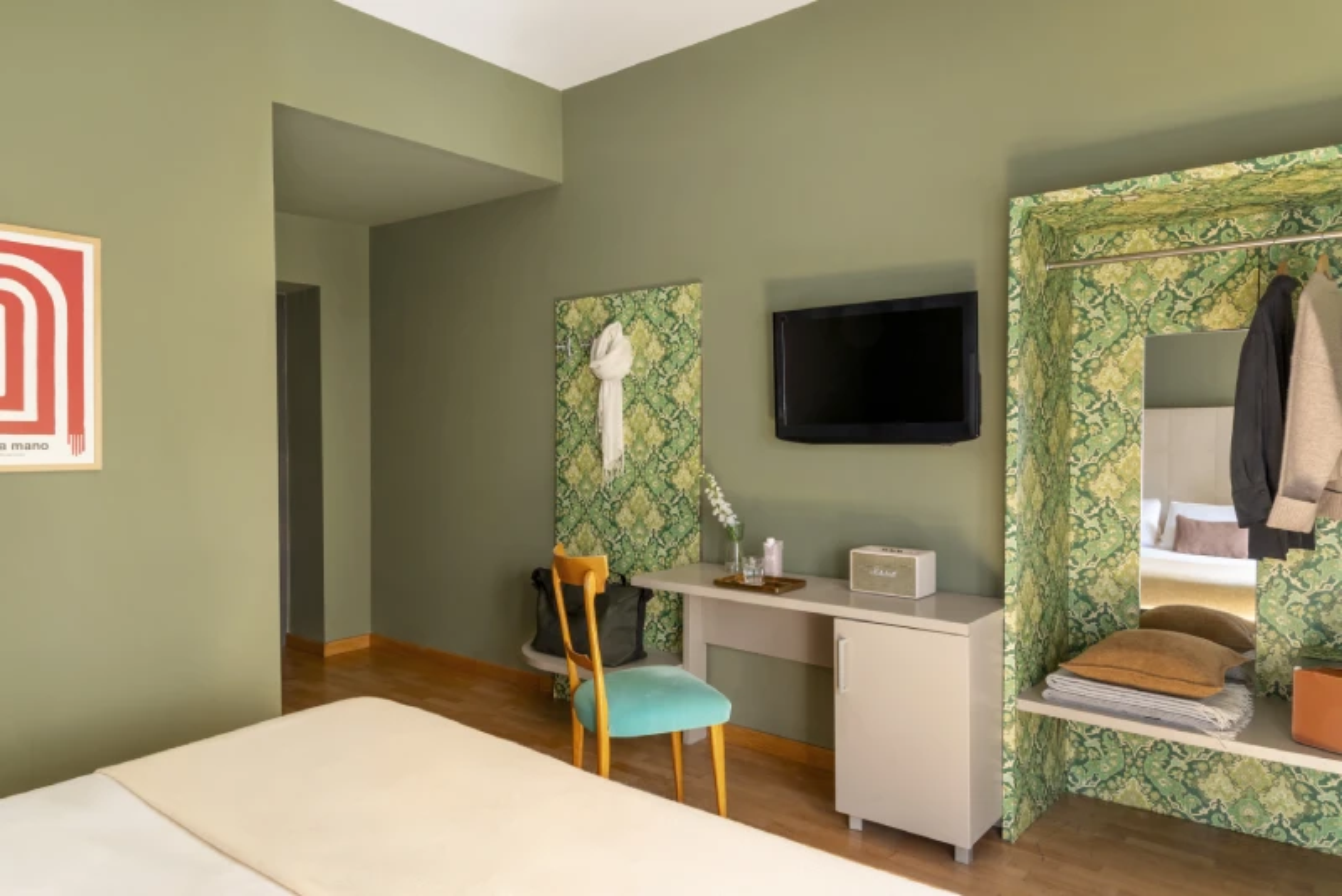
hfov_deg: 73.7
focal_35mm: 24
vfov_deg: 53.2
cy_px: 448
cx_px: 671
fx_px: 895
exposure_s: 1/3
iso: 400
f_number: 18
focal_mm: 24
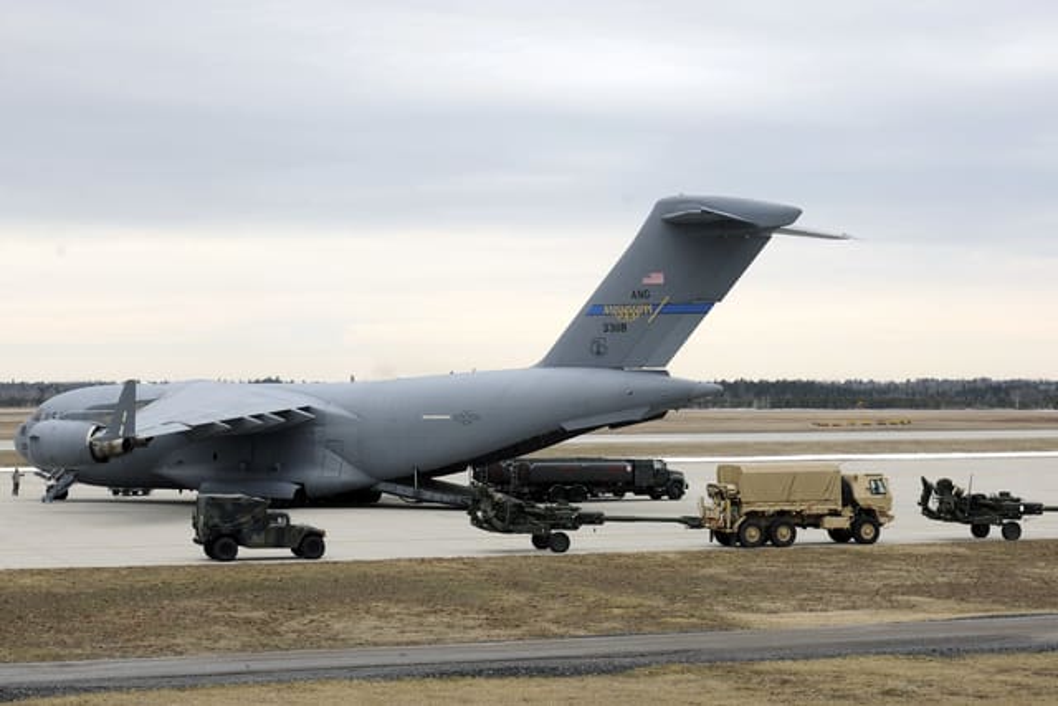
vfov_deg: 19.5
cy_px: 353
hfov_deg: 28.8
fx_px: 2058
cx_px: 529
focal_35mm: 70
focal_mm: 70
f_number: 6.3
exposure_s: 1/320
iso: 320
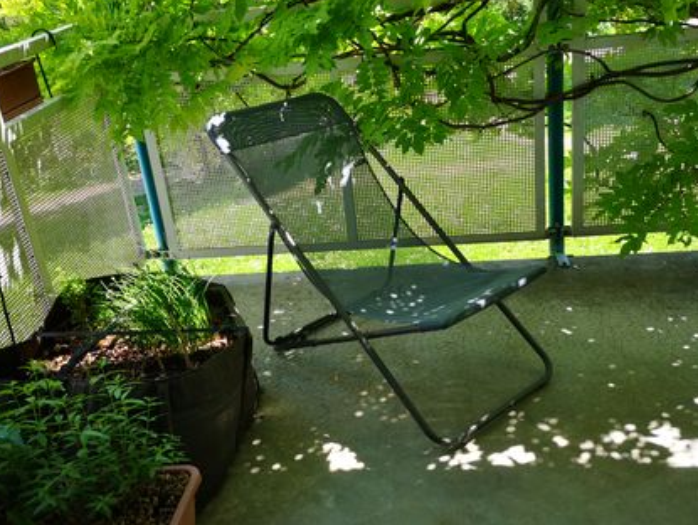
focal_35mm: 39
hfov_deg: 47.8
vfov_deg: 36.8
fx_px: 787
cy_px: 234
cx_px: 377
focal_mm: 3.95
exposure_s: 1/899
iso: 100
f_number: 1.8
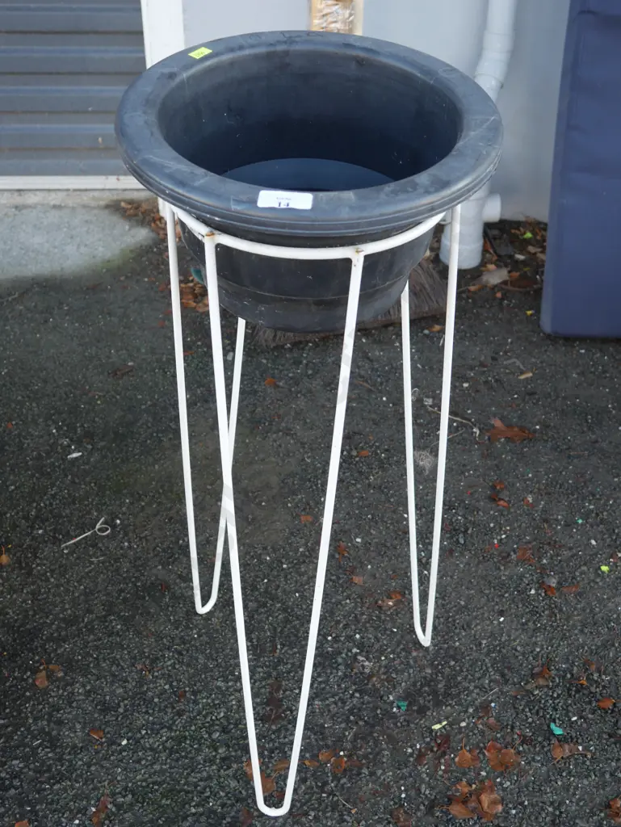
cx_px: 310
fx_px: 956
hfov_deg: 36.0
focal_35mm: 40
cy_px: 414
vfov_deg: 46.8
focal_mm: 20
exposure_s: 1/60
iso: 250
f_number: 4.5
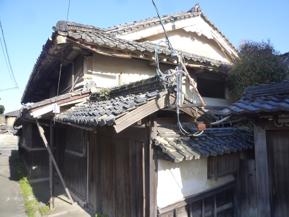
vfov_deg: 54.9
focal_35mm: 25
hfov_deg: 69.4
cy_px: 108
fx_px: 209
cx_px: 144
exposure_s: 1/160
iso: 125
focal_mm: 4.5
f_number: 4
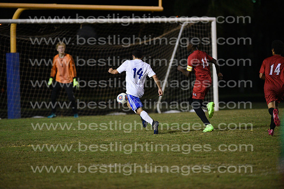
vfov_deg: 4.6
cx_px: 142
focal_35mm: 300
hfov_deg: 6.9
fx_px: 2367
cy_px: 94
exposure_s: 1/800
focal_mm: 300
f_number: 3.2
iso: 8000
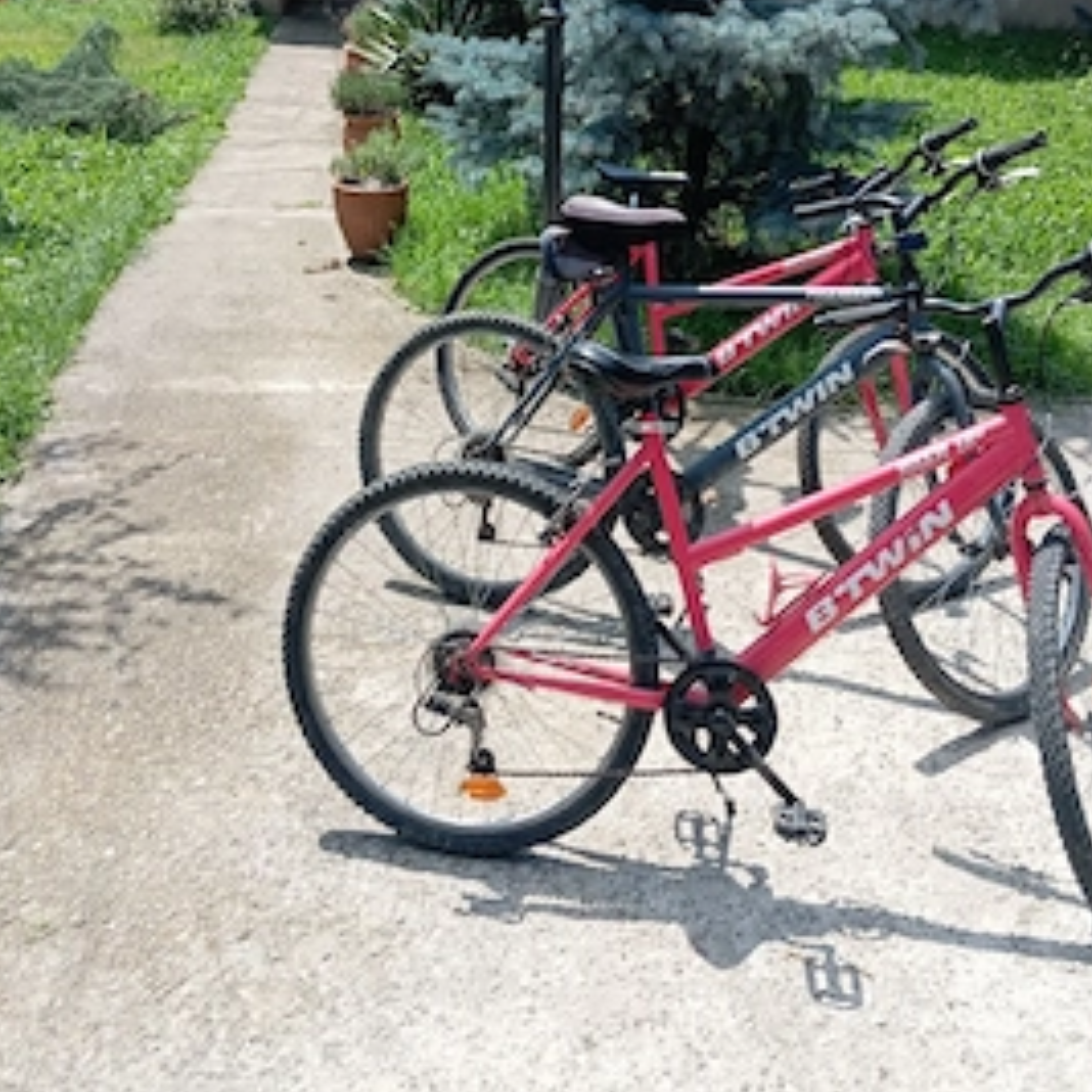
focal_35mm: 37
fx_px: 1321
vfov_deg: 44.5
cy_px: 401
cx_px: 556
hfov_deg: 44.9
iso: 55
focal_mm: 4.22
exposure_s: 1/476
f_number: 1.8
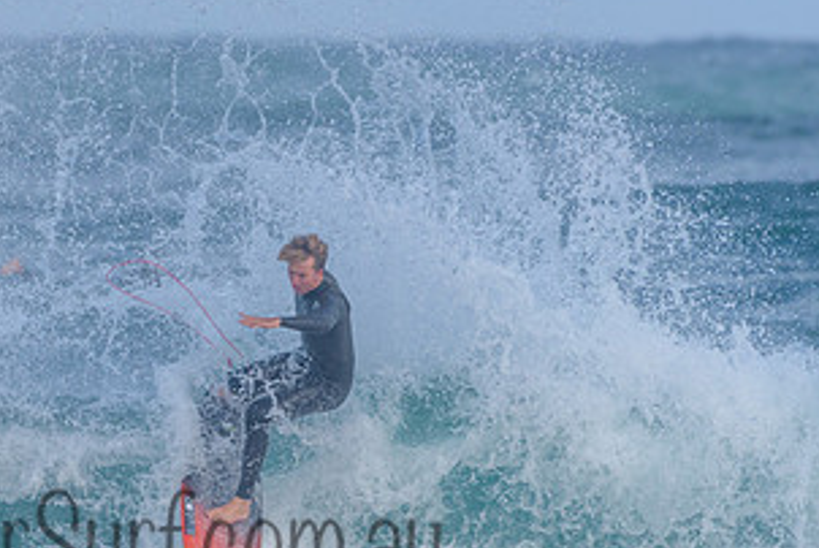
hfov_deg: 1.8
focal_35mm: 1176
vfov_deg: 1.2
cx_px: 67
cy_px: 394
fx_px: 26779
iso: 500
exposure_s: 1/2000
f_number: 5.6
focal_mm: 500
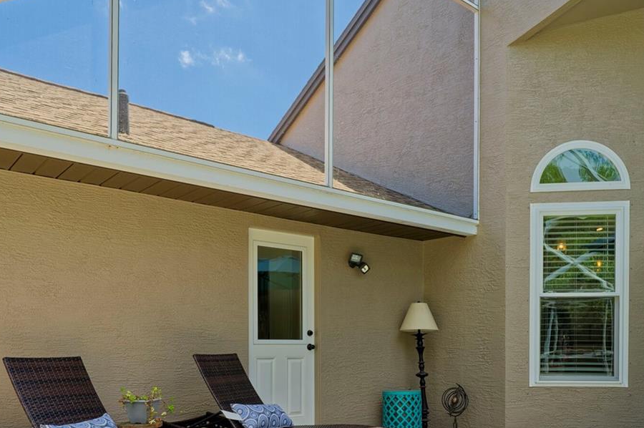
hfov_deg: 58.8
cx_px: 333
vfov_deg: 39.2
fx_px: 572
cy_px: 352
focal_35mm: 32
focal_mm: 18
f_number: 8
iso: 250
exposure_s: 1/200
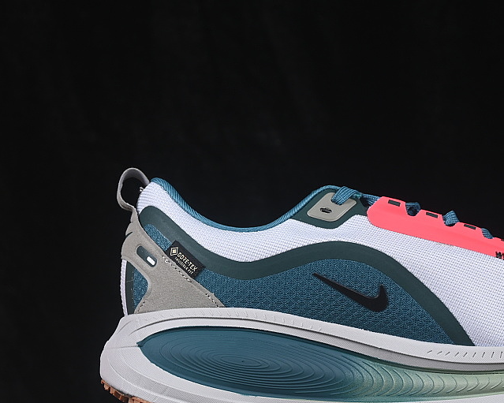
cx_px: 383
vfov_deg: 12.9
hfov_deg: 16.1
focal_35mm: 119
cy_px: 252
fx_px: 1775
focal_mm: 50
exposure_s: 1/80
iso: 160
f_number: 8
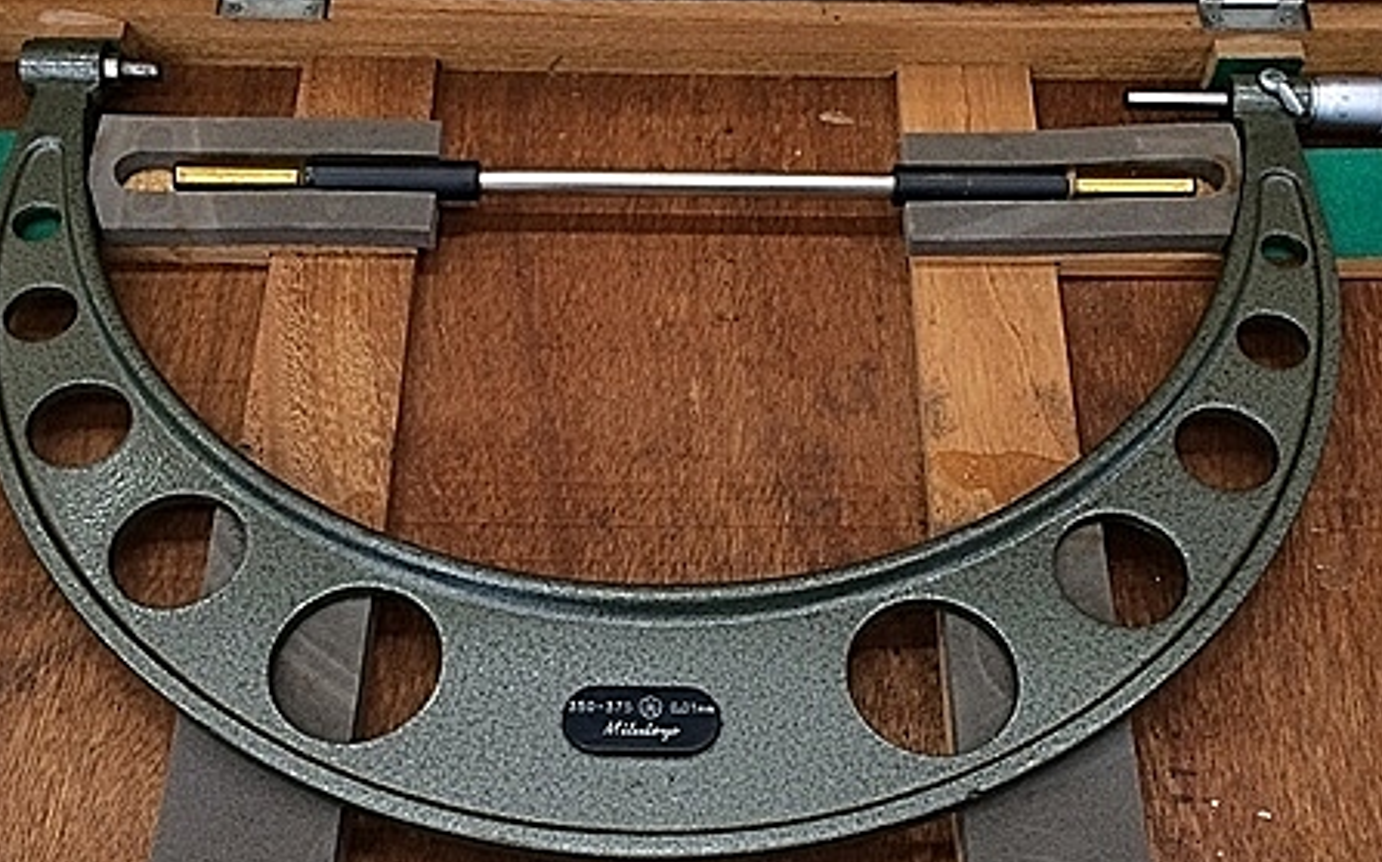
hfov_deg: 45.3
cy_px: 476
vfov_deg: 29.2
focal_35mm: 44
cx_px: 702
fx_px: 1657
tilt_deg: -58.4
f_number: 2.2
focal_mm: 4.15
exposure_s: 1/30
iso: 80
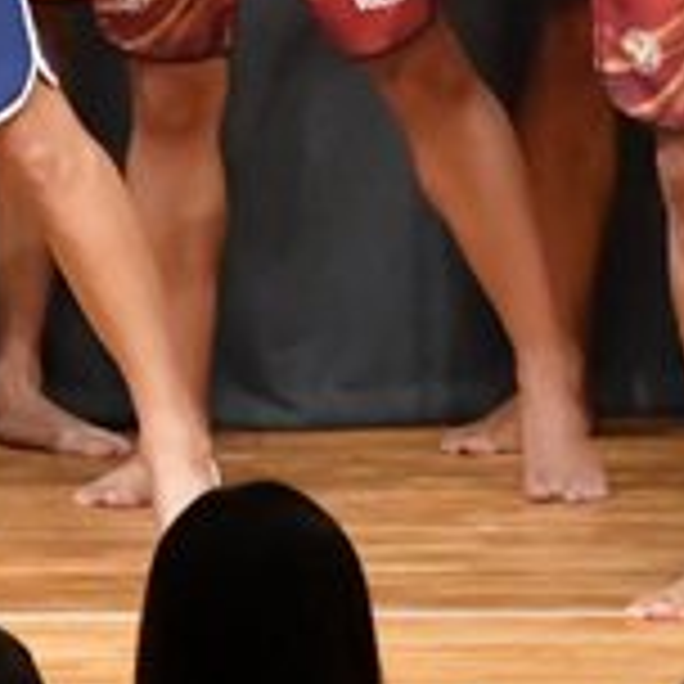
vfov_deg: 1.9
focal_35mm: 939
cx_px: -263
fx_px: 20992
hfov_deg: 1.9
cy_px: -112
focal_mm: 145
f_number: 5.6
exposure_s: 1/400
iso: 10000
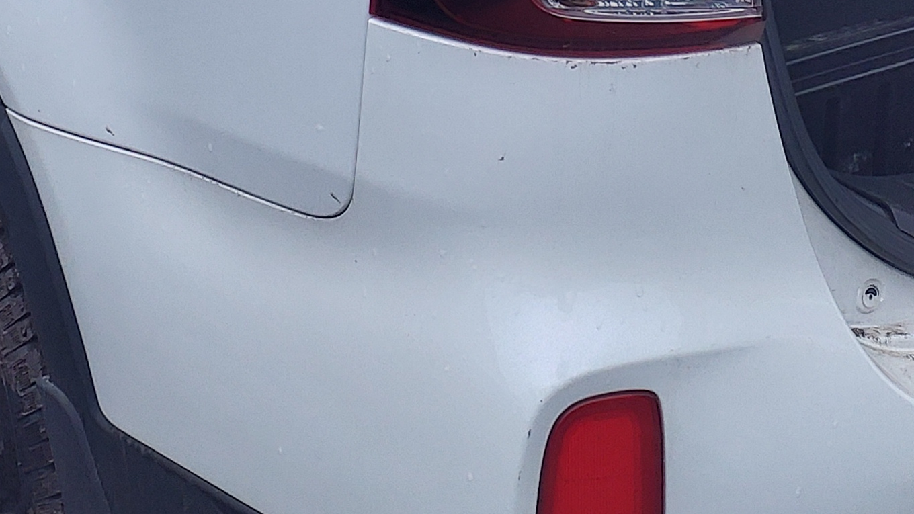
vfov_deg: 13.2
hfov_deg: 24.7
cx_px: 558
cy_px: -291
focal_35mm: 86
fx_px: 2084
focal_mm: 3.58
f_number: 1.9
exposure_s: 1/181
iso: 40
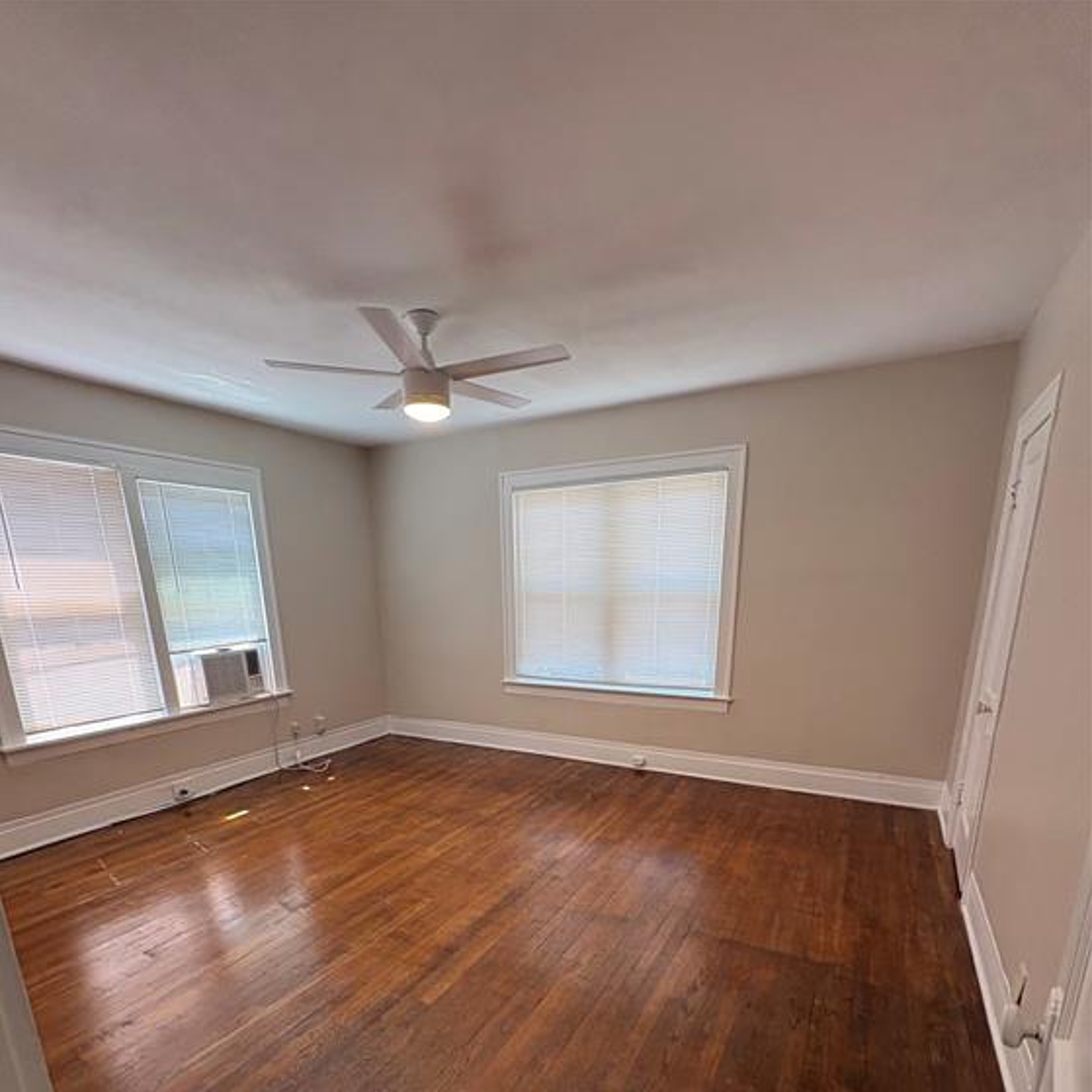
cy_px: 748
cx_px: 531
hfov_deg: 83.9
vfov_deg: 80.5
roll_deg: +1.6
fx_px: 607
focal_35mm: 17
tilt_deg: -15.8
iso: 125
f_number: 2.2
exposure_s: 1/120
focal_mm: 2.22
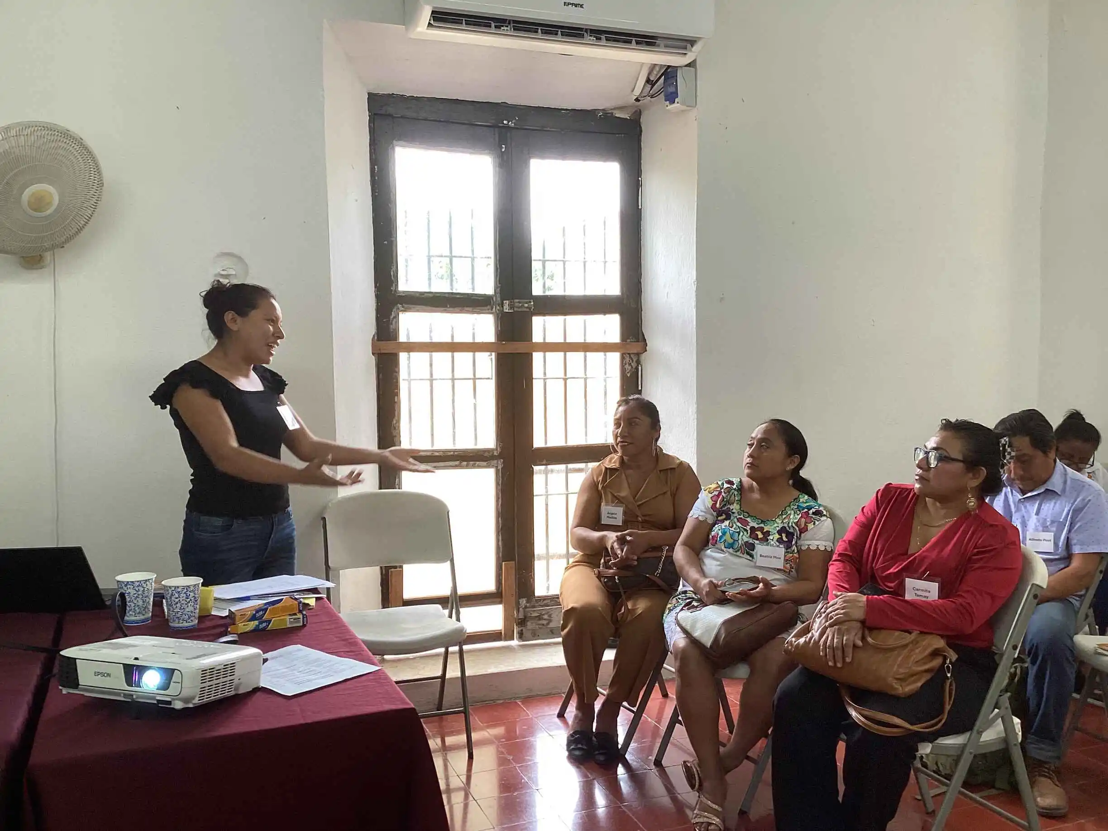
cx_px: 554
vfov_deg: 45.4
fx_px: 992
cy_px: 416
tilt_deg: -4.1
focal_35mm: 31
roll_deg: +0.0
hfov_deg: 58.4
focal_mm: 3.3
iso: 50
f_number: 2.4
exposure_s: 1/60
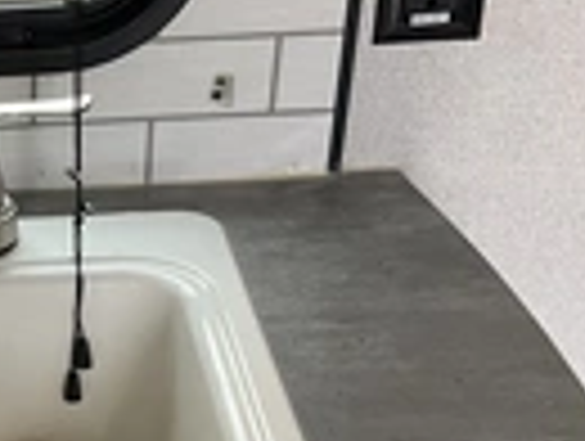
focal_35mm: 89
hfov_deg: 19.8
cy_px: 396
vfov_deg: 16.4
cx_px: -216
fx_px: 1507
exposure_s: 1/122
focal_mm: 3
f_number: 1.8
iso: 50
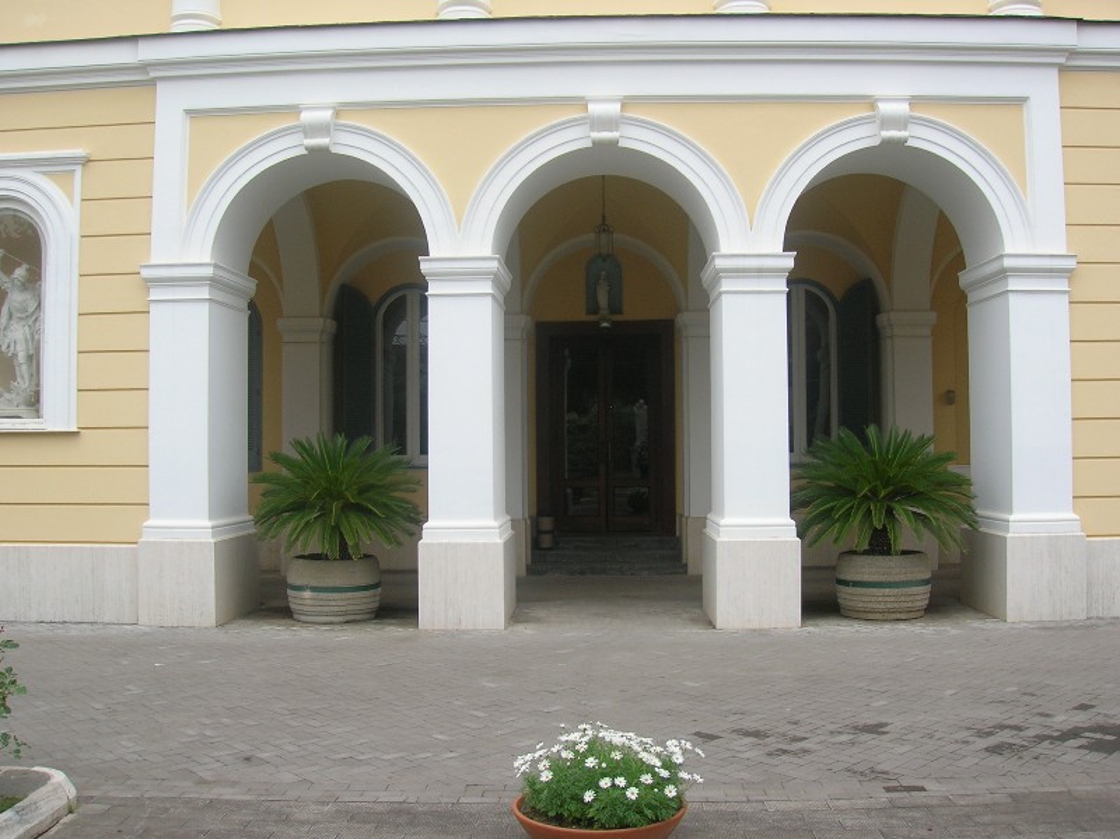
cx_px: 560
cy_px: 420
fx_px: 1099
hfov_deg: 54.0
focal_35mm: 34
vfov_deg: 41.8
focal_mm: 5.7
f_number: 4.9
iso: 50
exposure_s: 1/244
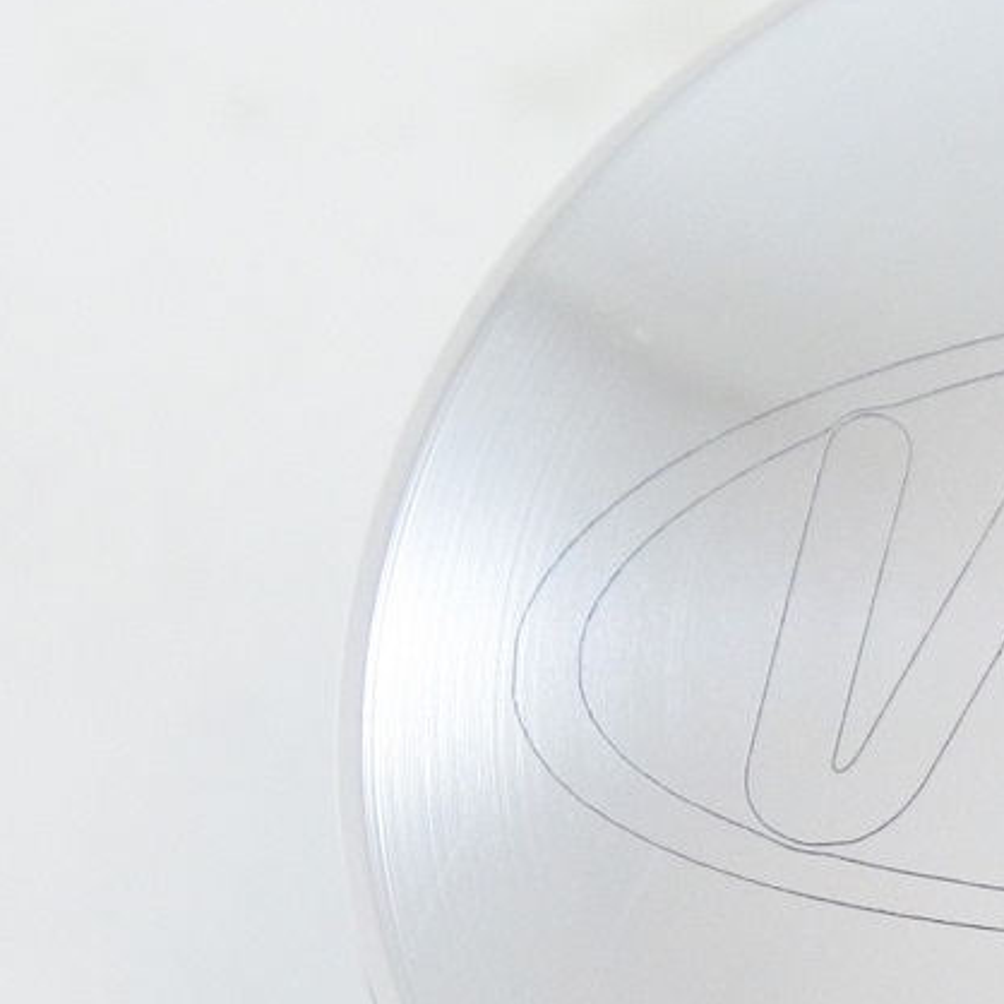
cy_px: 1209
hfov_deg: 6.0
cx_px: 1356
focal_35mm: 291
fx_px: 9549
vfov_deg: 6.0
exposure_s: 1/100
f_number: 5.6
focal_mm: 28.5
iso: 800
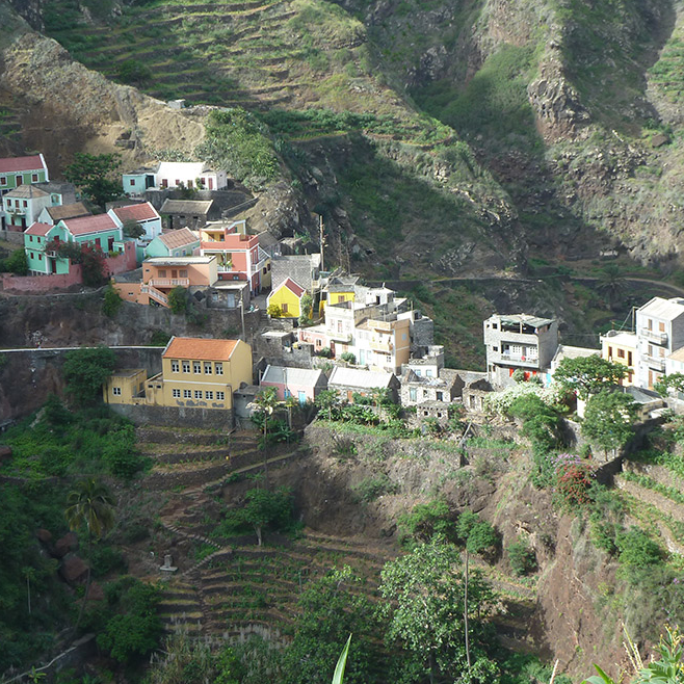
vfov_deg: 19.3
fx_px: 2012
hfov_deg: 19.3
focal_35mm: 90
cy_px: 360
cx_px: 332
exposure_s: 1/250
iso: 80
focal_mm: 11
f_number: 4.1
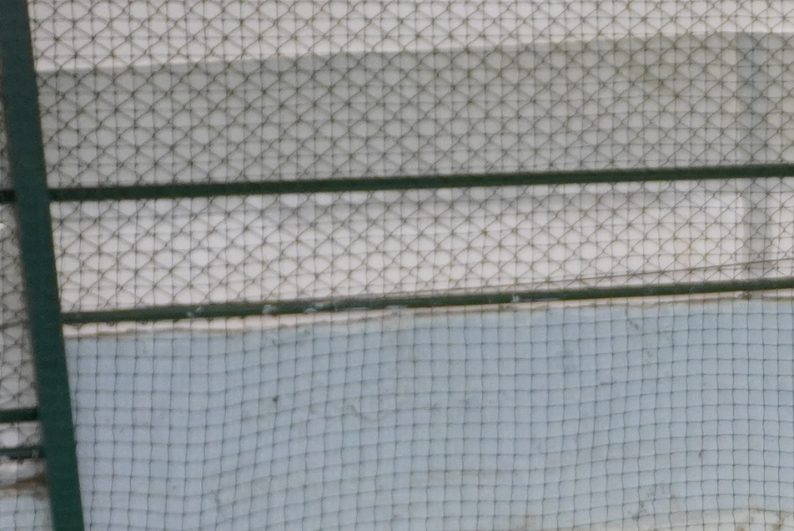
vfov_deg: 9.1
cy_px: 779
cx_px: 1596
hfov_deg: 12.3
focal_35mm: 147
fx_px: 3244
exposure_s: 1/200
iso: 1250
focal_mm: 22
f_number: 4
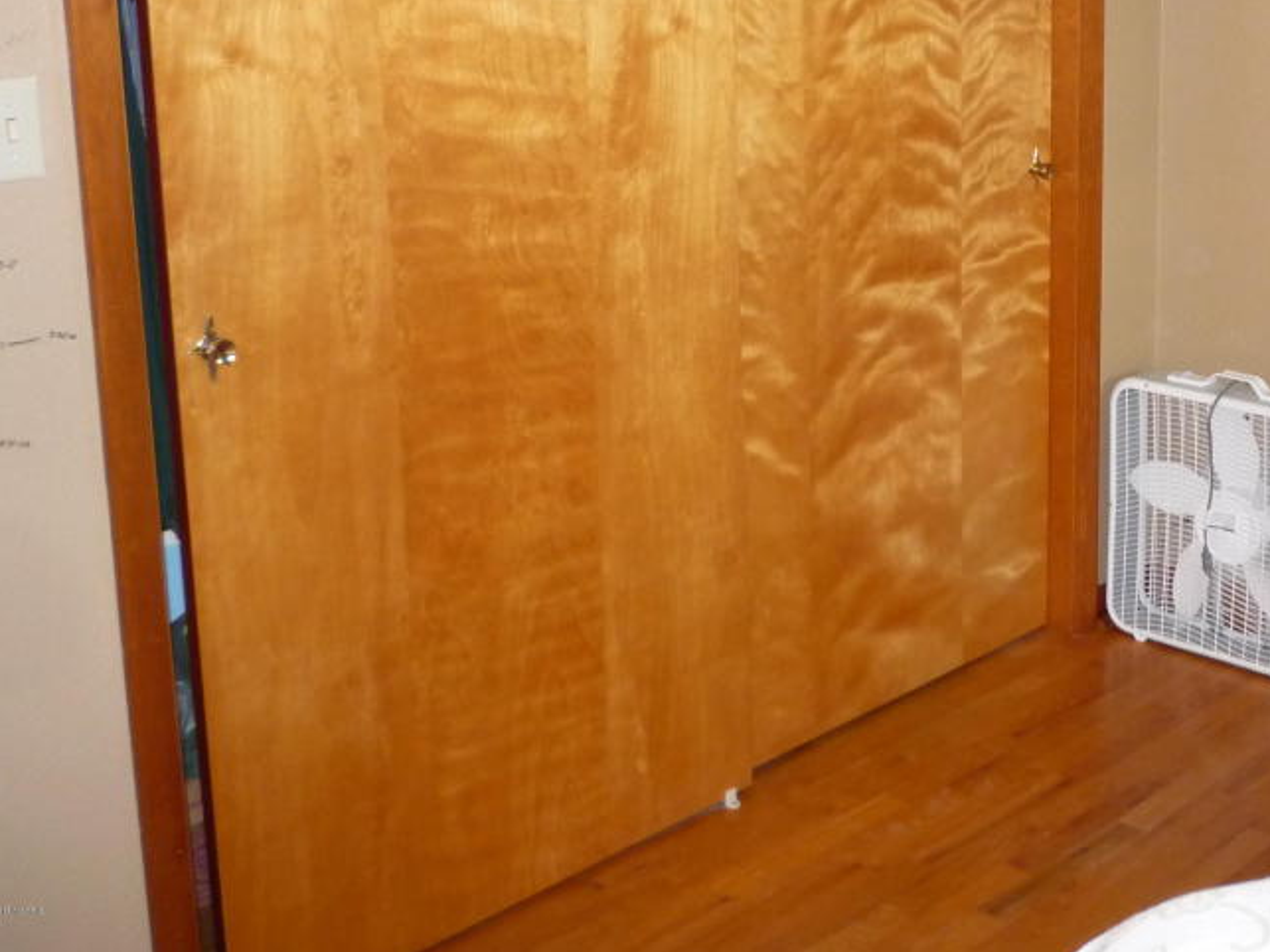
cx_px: 993
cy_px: 199
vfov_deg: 28.0
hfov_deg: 36.4
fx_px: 1871
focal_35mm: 51
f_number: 3.3
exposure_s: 1/30
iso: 320
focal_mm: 5.2
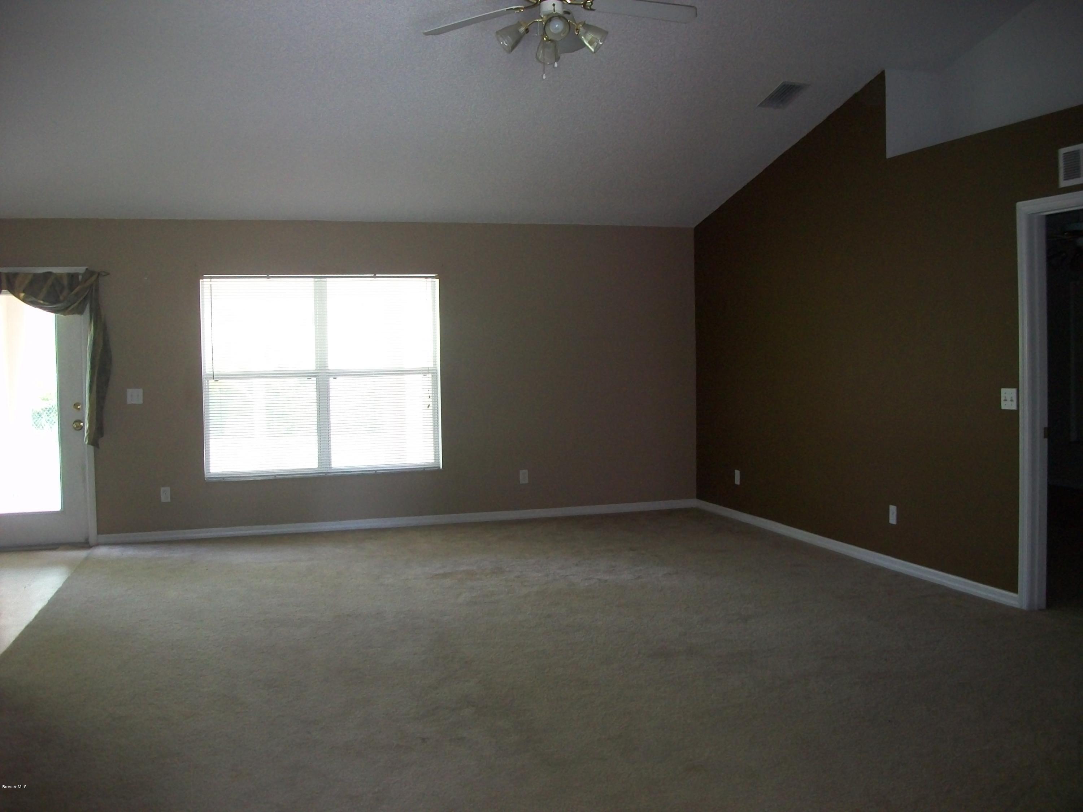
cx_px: 542
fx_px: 1001
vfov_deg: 44.2
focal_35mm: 32
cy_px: 406
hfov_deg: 56.8
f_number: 2.9
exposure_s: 1/30
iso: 160
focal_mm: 5.7
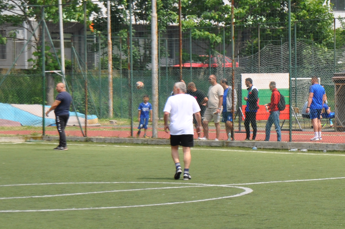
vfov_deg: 7.9
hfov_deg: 11.6
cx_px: 414
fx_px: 1665
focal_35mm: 174
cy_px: 94
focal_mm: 48
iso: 200
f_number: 9
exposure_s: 1/320
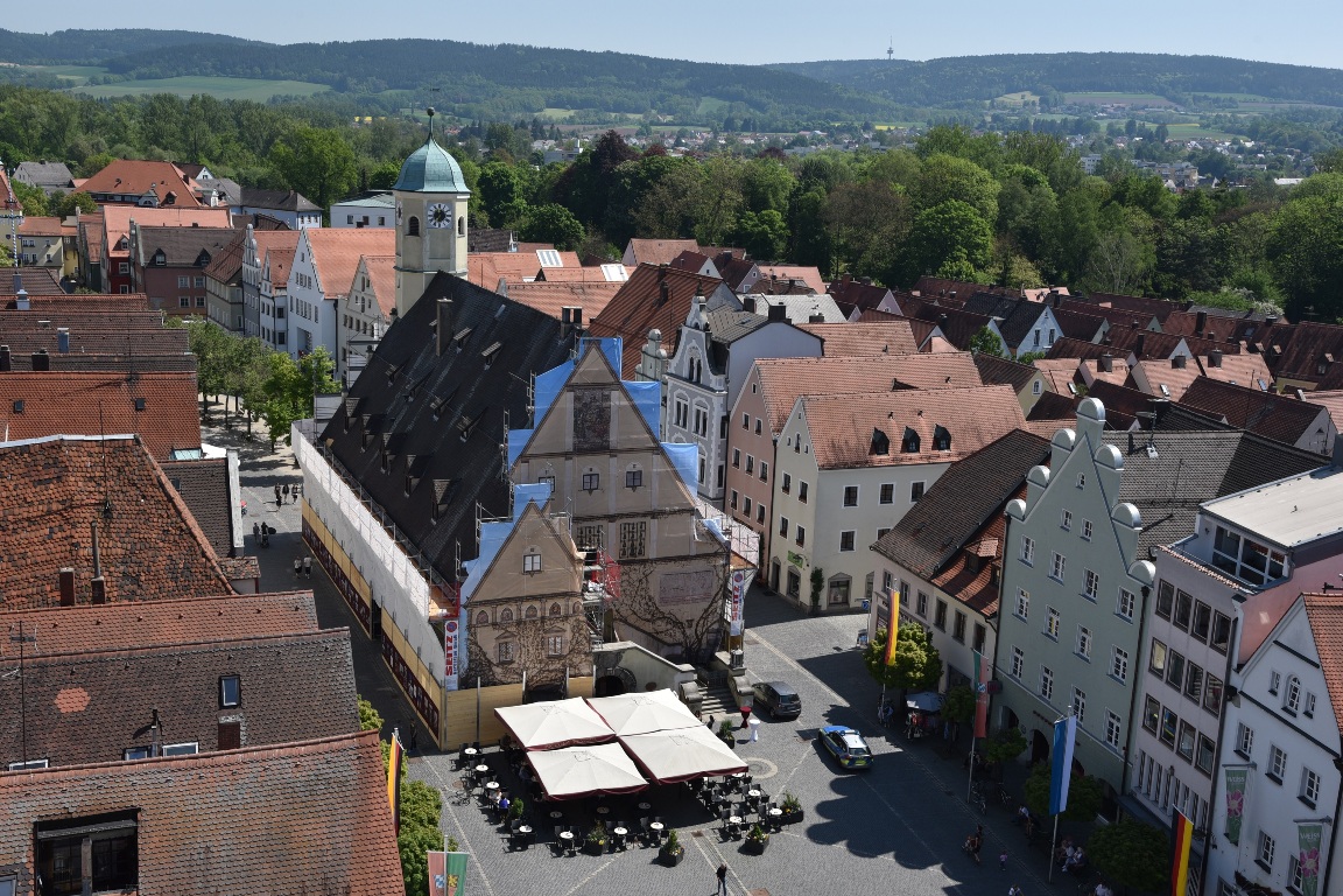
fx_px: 1418
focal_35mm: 38
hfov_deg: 50.7
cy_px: 448
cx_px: 672
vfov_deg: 35.1
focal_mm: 38
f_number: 10
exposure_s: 1/400
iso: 200
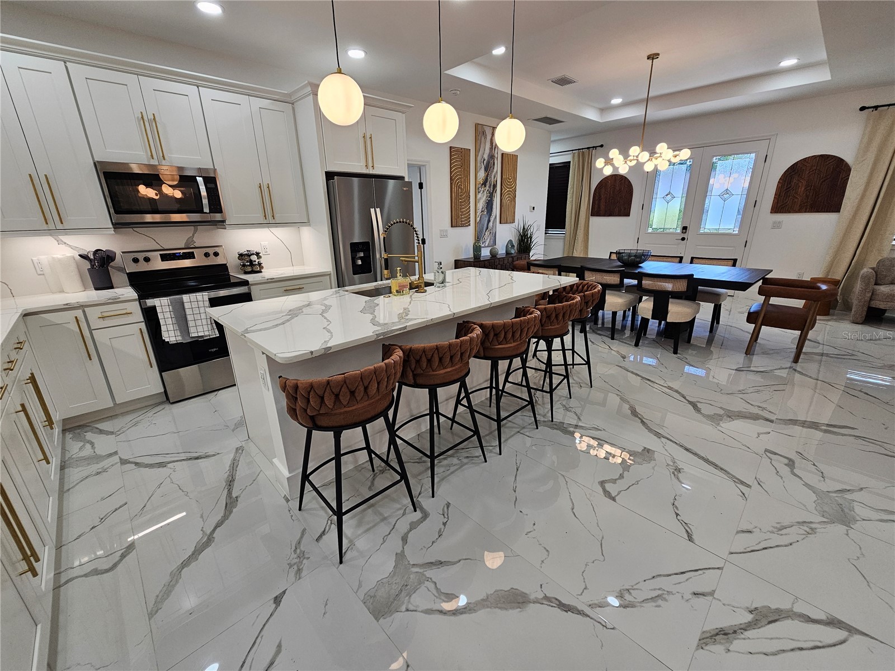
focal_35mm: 13
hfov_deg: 106.2
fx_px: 336
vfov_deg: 89.9
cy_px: 336
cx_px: 448
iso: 64
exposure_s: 1/120
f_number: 2.2
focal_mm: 2.2
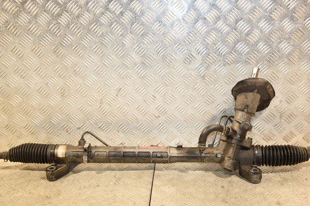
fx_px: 413
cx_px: 155
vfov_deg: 28.0
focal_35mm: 48
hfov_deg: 41.1
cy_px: 103
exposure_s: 1/160
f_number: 5
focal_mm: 32
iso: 800
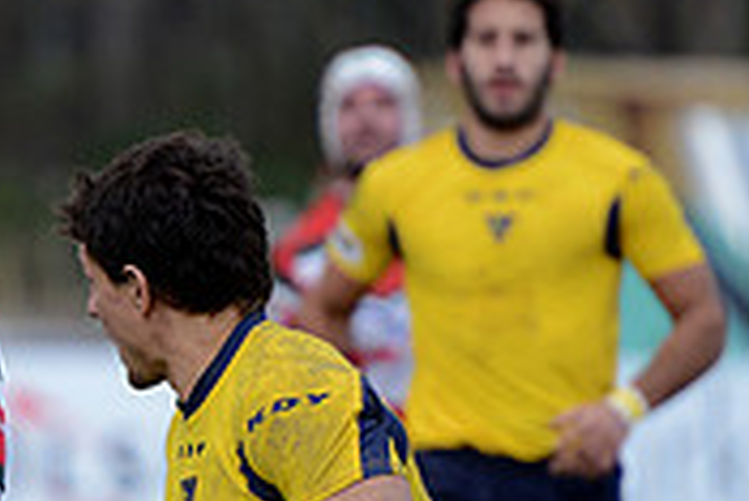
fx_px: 18657
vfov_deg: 1.5
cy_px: 730
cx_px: -265
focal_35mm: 896
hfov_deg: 2.3
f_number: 4
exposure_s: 1/640
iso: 400
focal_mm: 270
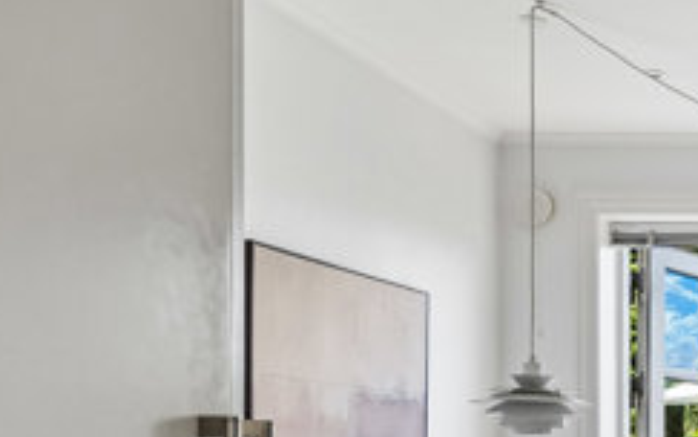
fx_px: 1085
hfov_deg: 25.9
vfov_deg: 21.6
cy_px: 482
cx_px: 1060
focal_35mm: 57
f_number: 4
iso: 400
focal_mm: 17
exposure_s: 1/60
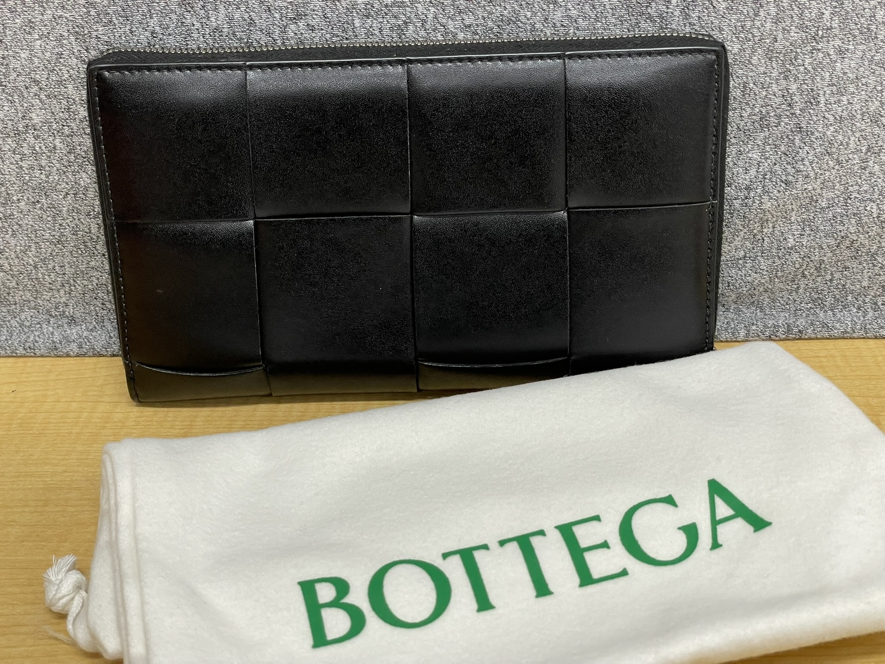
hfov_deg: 36.8
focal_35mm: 52
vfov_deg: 28.0
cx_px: 442
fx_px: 1329
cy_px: 332
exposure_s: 1/99
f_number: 2
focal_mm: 6
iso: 125
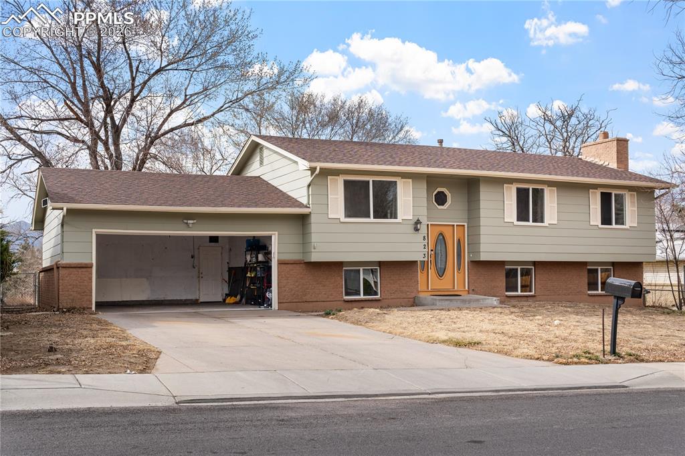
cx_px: 342
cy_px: 228
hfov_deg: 49.4
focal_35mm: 39
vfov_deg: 34.1
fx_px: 745
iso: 100
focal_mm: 26.1
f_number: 8
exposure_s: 1/80
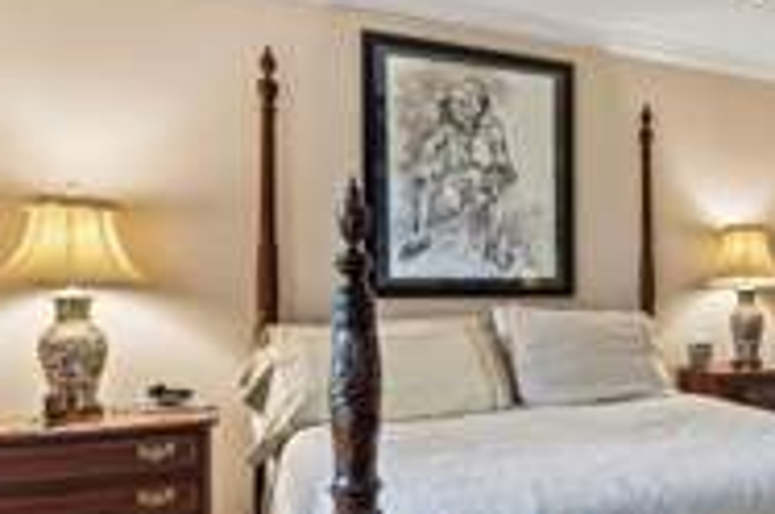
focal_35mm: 36
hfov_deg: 44.3
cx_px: 796
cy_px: 311
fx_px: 774
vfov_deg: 36.6
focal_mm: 14
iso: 250
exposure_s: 2
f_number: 9
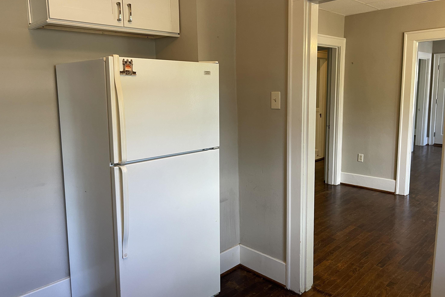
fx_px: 334
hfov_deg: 67.4
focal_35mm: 27
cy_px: 139
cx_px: 222
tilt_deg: -8.6
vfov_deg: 47.9
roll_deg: +1.2
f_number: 1.6
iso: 100
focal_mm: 5.1
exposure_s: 1/60
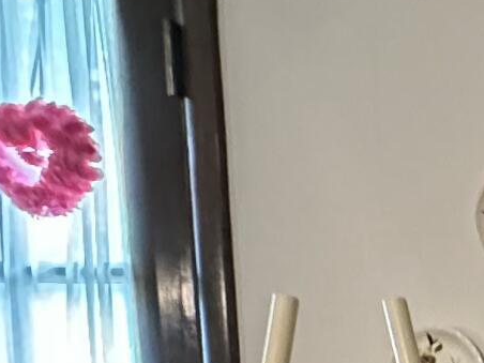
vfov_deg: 14.6
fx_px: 1300
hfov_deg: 14.5
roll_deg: -1.1
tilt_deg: -7.3
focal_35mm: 93
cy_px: 573
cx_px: 1133
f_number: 2.2
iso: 1250
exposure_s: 1/60
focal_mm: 2.22
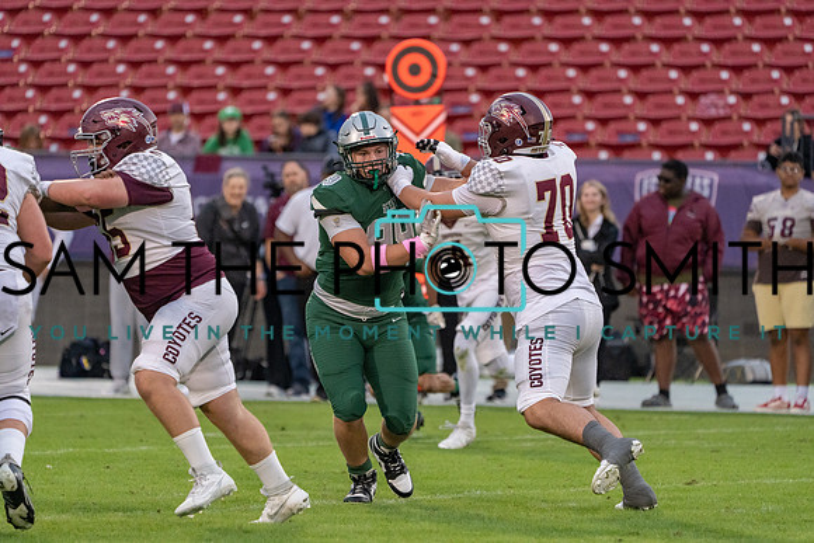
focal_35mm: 361
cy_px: 272
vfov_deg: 3.8
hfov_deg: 5.7
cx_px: 407
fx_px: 8164
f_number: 5.6
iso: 4000
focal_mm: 361
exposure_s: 1/1250
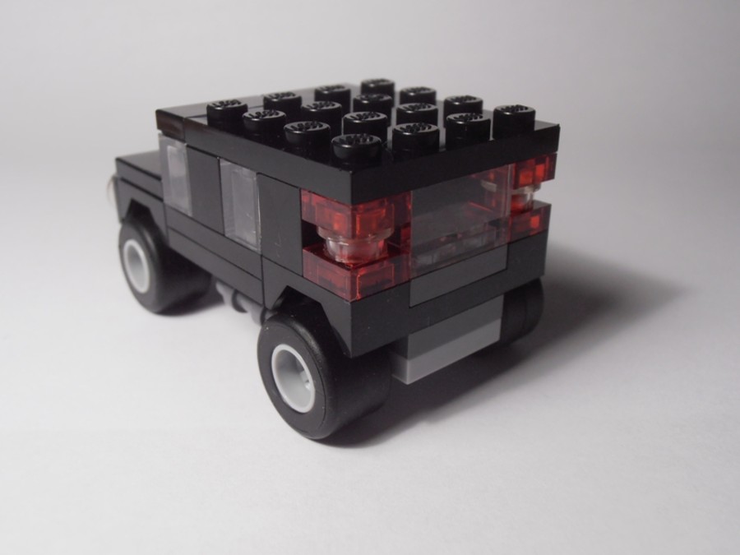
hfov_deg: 50.1
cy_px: 278
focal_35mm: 37
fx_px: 791
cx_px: 370
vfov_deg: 38.7
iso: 100
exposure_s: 1/40
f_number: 3.9
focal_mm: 6.61
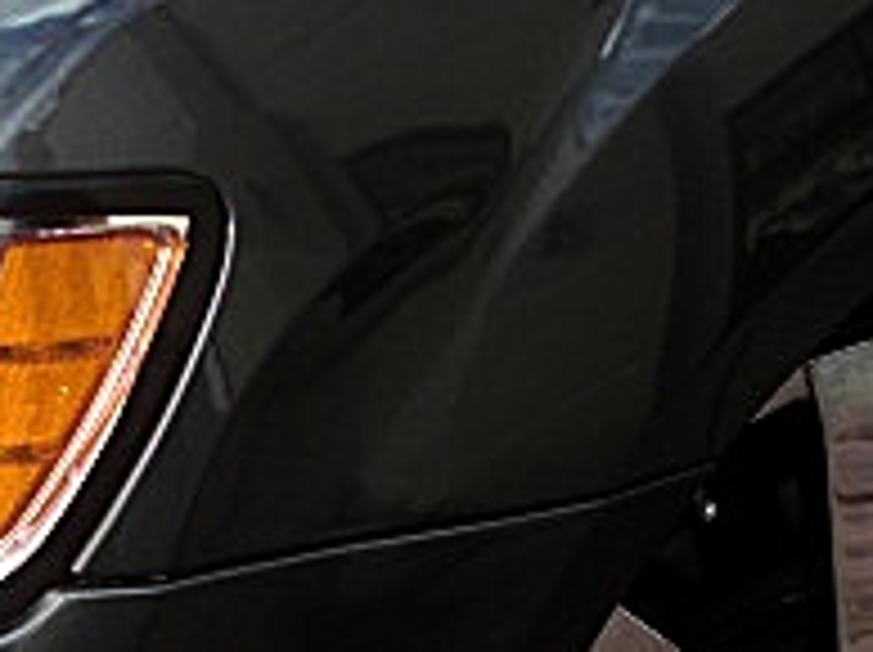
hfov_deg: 16.5
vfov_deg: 12.4
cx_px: 238
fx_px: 2997
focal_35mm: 119
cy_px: 531
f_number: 2.8
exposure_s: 1/160
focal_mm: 6.3
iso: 50
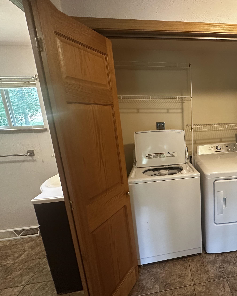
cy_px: 149
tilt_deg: -11.0
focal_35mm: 19
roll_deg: +2.1
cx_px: 188
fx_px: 167
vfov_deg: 83.3
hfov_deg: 64.8
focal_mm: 2.22
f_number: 2.2
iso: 400
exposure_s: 1/60
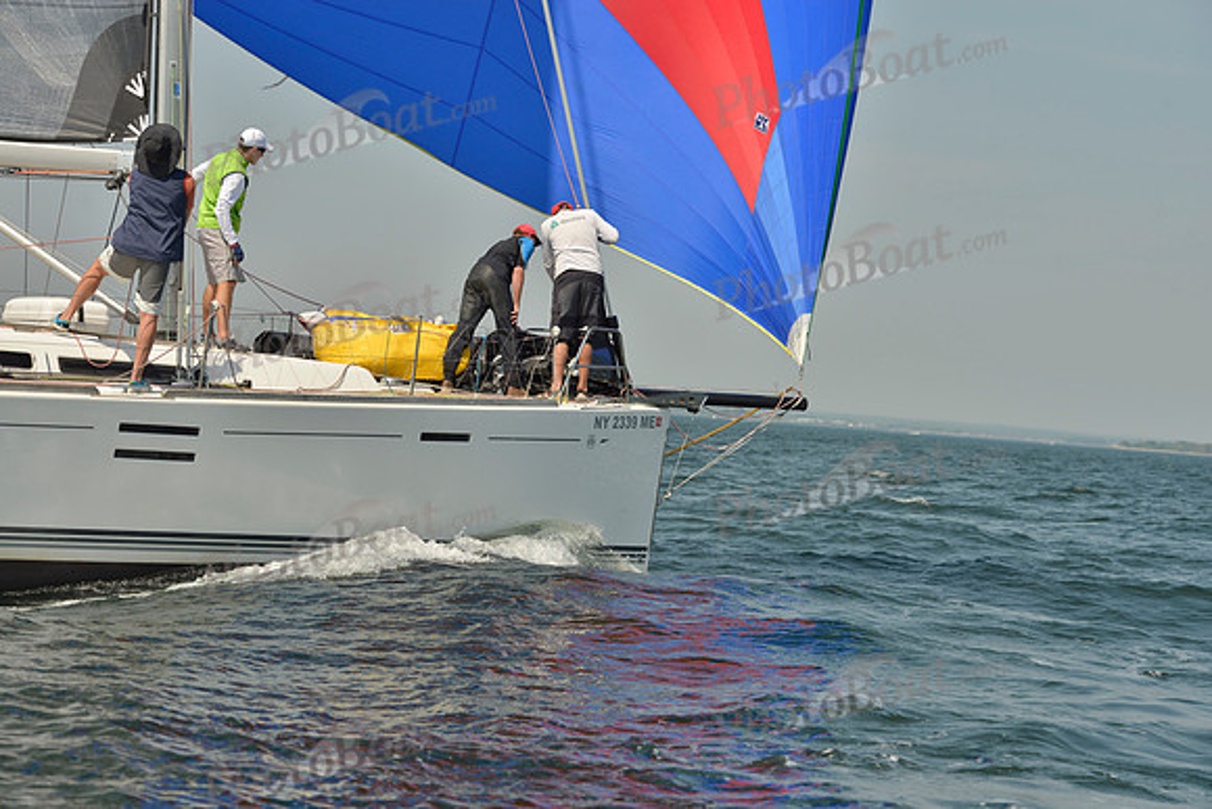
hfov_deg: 20.8
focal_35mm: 98
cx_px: 606
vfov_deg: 14.0
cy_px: 404
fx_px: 3300
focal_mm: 98
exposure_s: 1/1250
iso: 200
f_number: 7.1
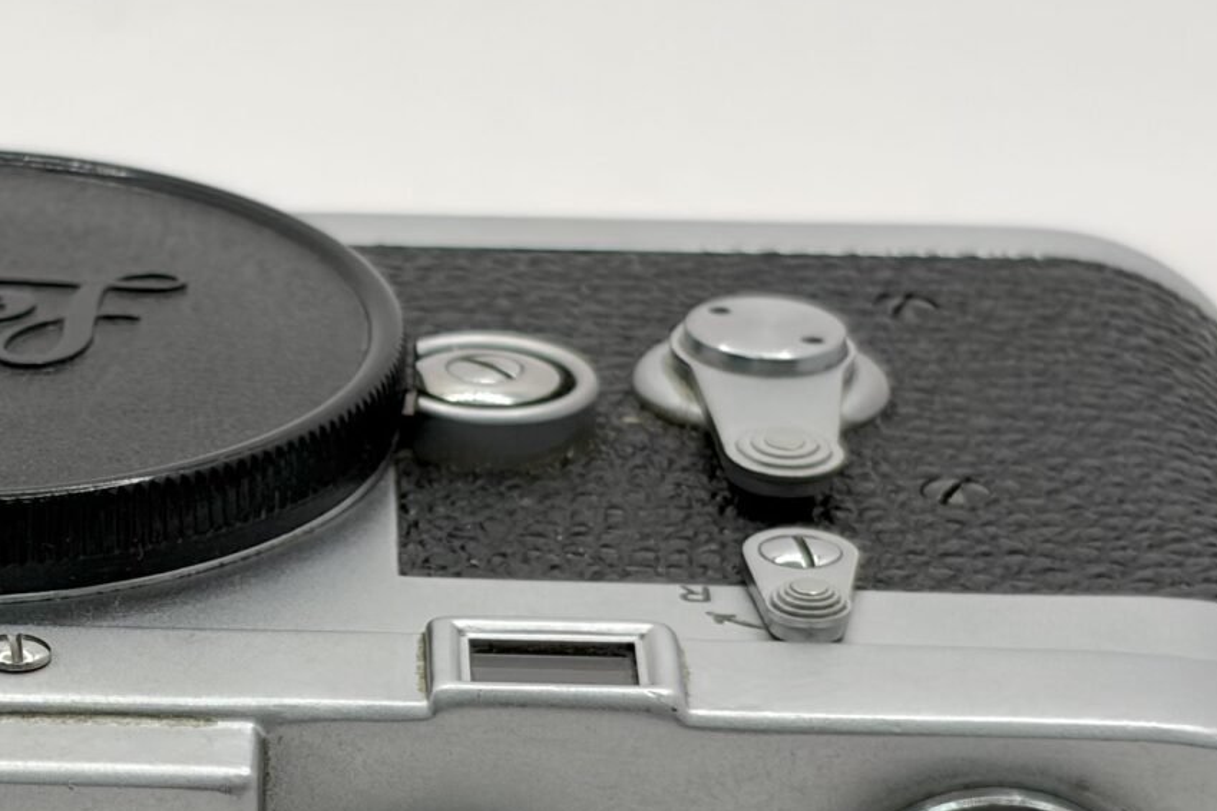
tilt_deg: -25.6
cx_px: 138
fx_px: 5510
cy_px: 761
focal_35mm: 163
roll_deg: +0.3
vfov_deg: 8.4
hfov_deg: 12.5
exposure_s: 1/258
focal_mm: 5.96
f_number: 1.6
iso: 32
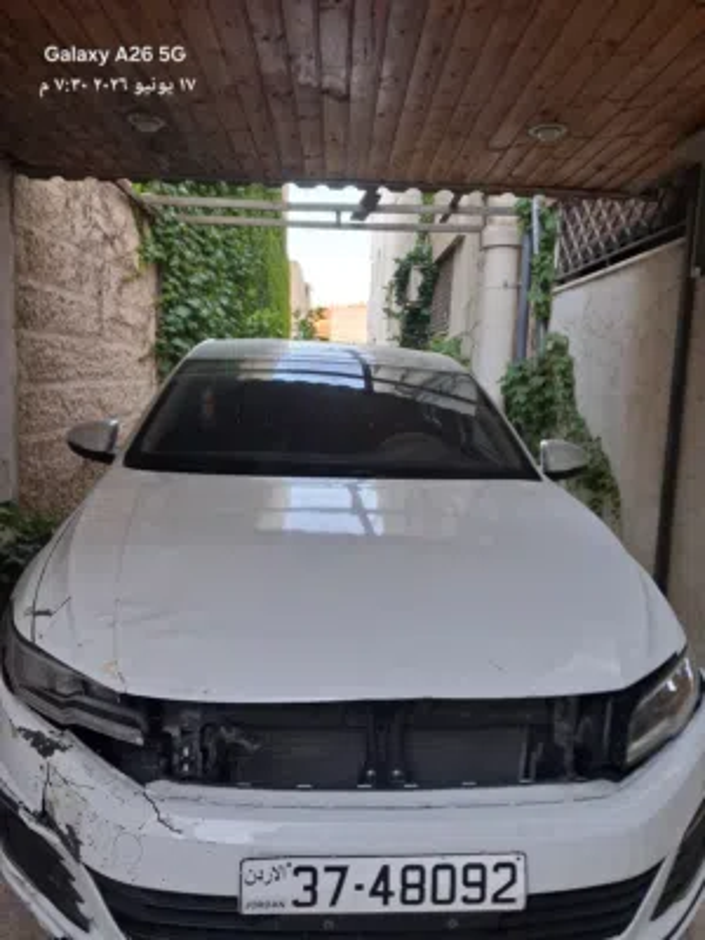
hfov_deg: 51.4
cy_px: 470
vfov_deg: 65.3
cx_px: 352
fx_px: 733
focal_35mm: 27
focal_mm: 4
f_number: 1.8
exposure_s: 1/100
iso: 400
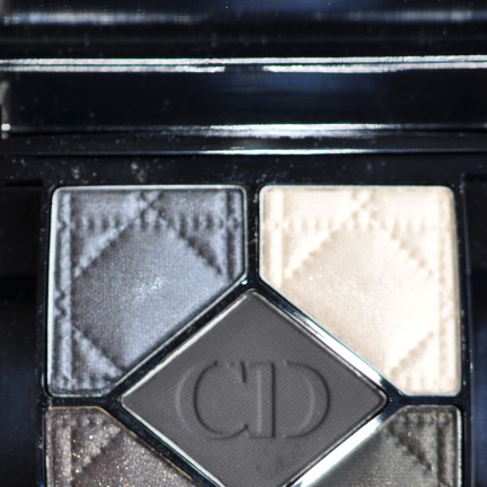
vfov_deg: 9.7
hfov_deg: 9.7
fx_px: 2881
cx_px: 183
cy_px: 343
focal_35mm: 181
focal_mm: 60
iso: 200
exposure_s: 1/200
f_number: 4
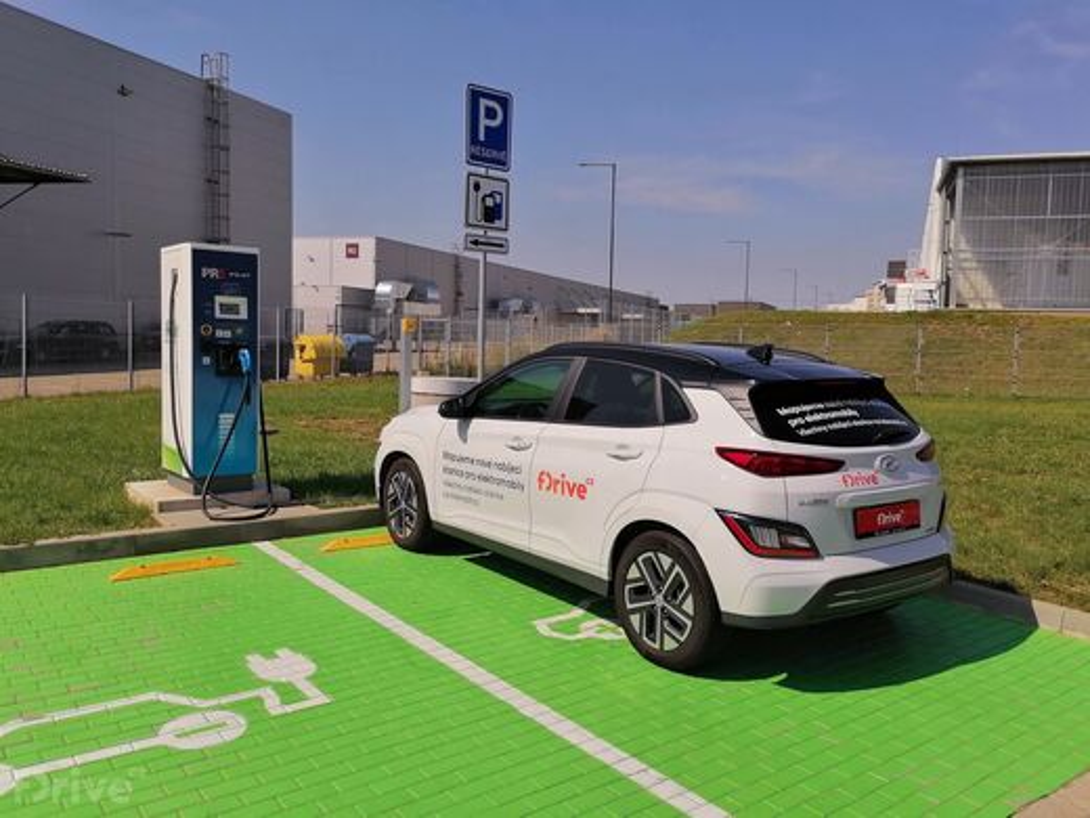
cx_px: 545
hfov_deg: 61.7
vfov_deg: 48.2
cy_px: 409
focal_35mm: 29
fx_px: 913
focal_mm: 5.3
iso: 50
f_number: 1.8
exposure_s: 1/4525
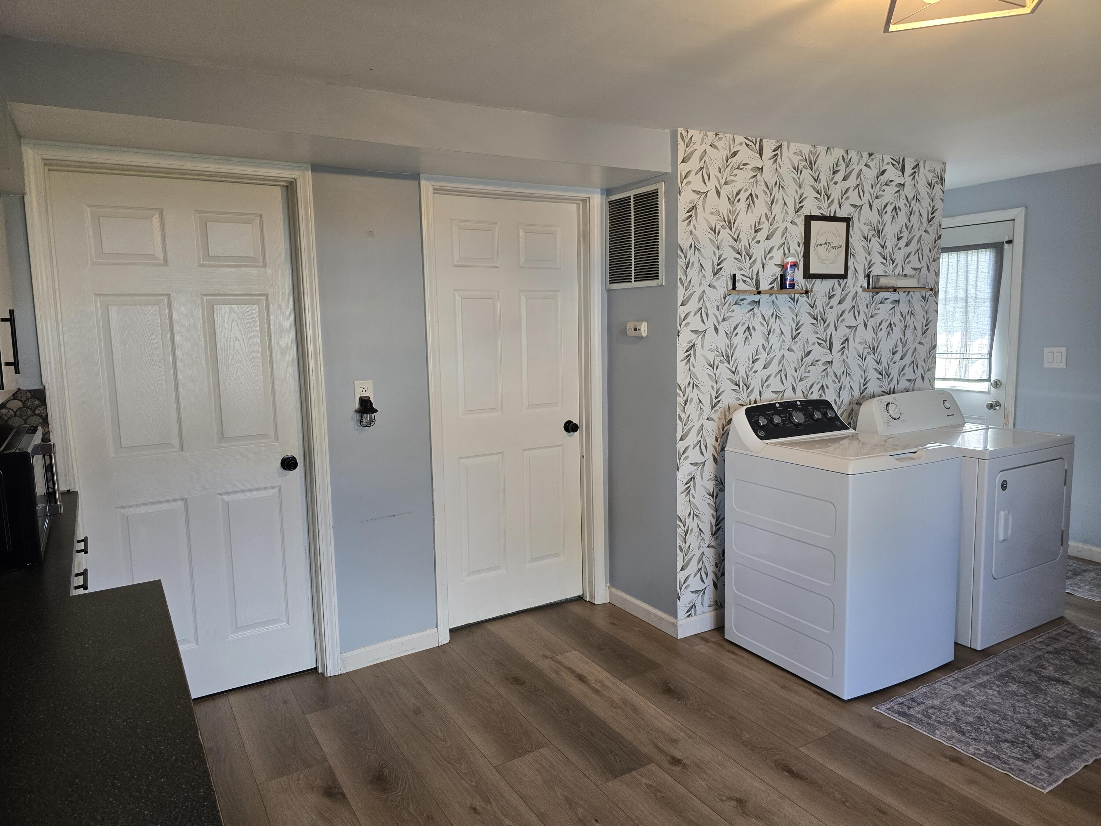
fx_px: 732
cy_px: 413
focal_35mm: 23
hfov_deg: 73.9
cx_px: 550
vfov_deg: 58.9
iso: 250
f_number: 1.7
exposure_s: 1/120
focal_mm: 6.3
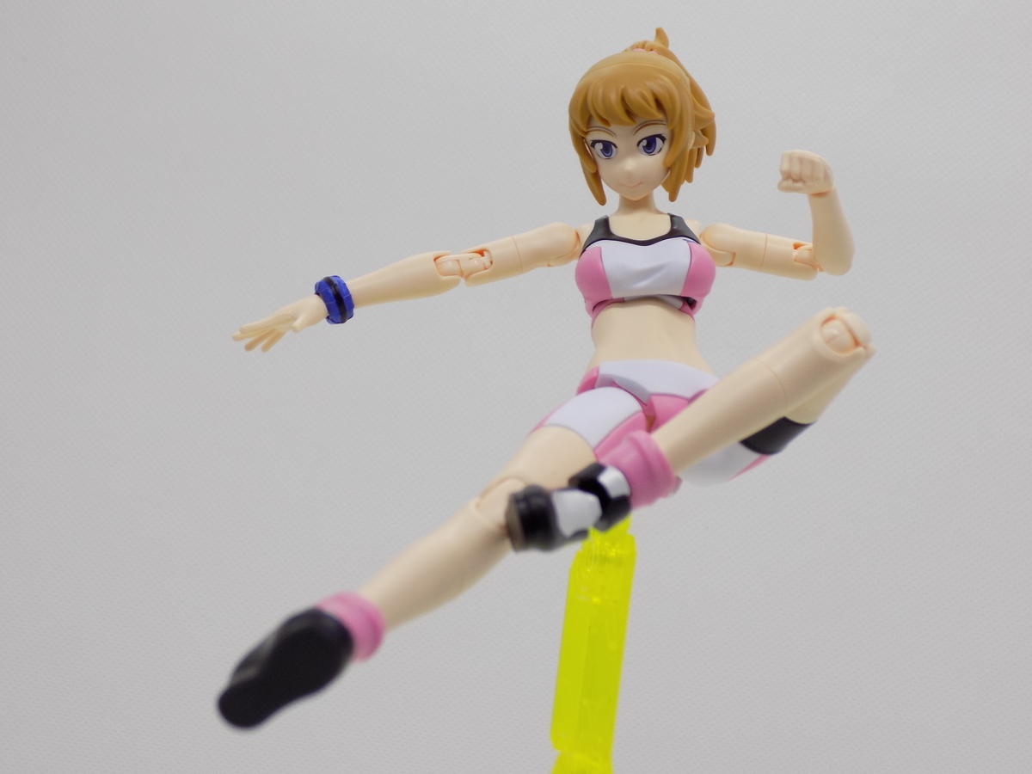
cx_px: 516
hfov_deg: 32.7
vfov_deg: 24.8
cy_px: 387
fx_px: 1759
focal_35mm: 59
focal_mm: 10.5
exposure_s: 1/40
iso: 80
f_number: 4
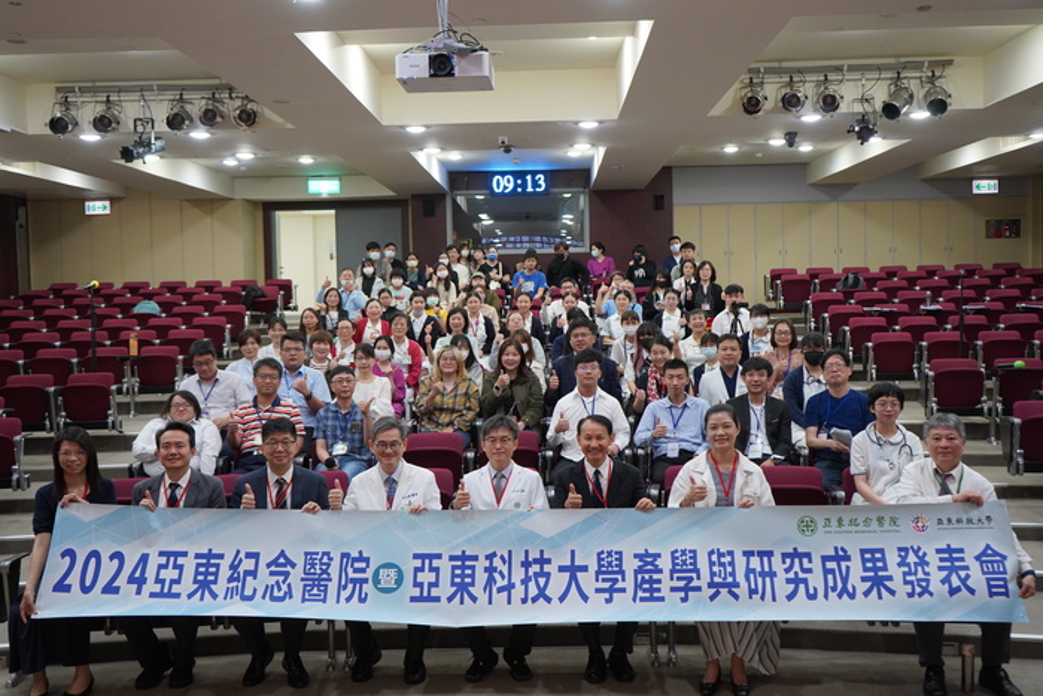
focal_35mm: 36
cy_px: 348
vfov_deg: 36.9
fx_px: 1043
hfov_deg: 53.1
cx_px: 522
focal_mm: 36
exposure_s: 1/160
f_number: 4
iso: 2000
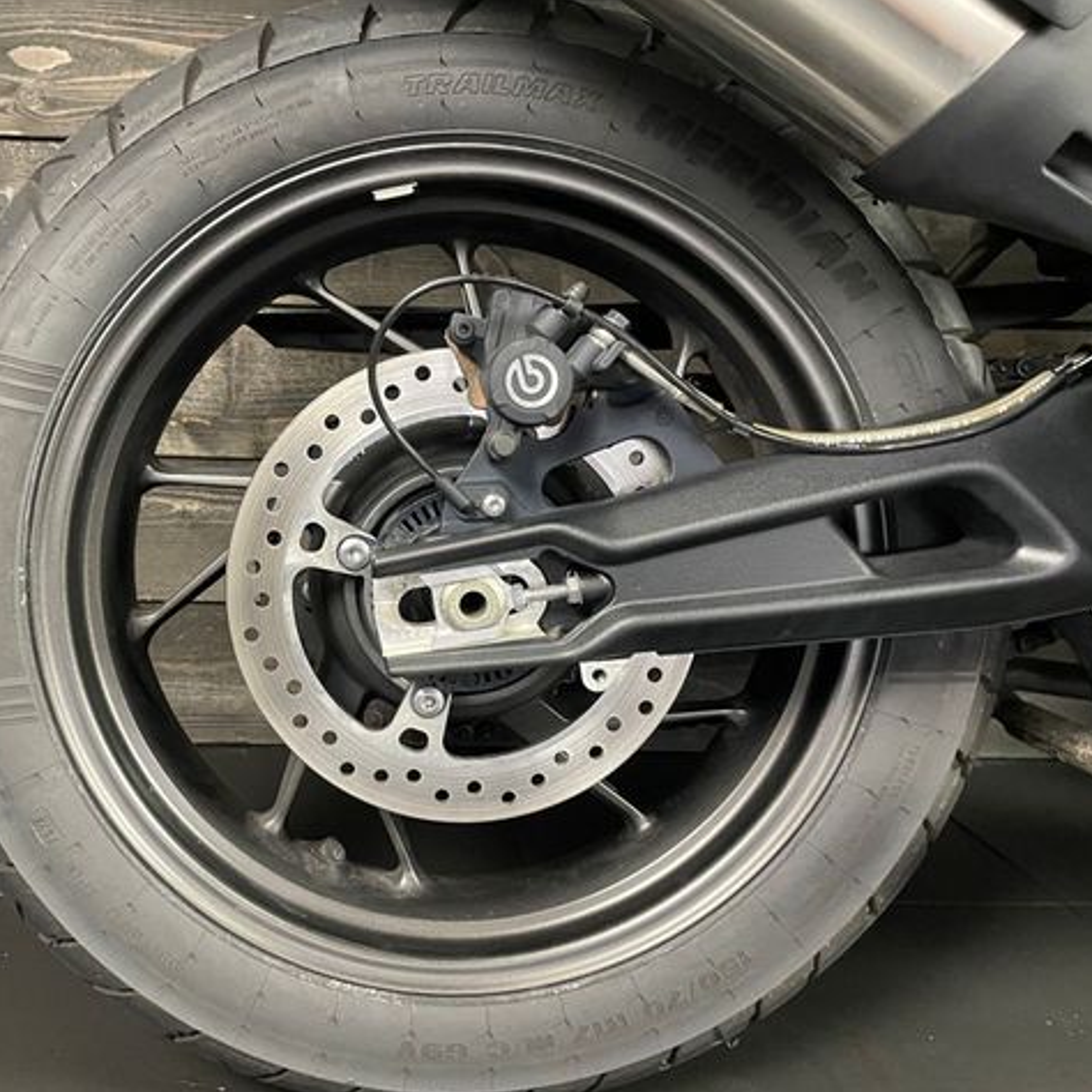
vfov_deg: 52.5
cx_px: 419
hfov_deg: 52.1
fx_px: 1106
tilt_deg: -5.6
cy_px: 546
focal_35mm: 31
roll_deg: -0.7
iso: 500
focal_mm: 4.2
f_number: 1.6
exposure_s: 1/33
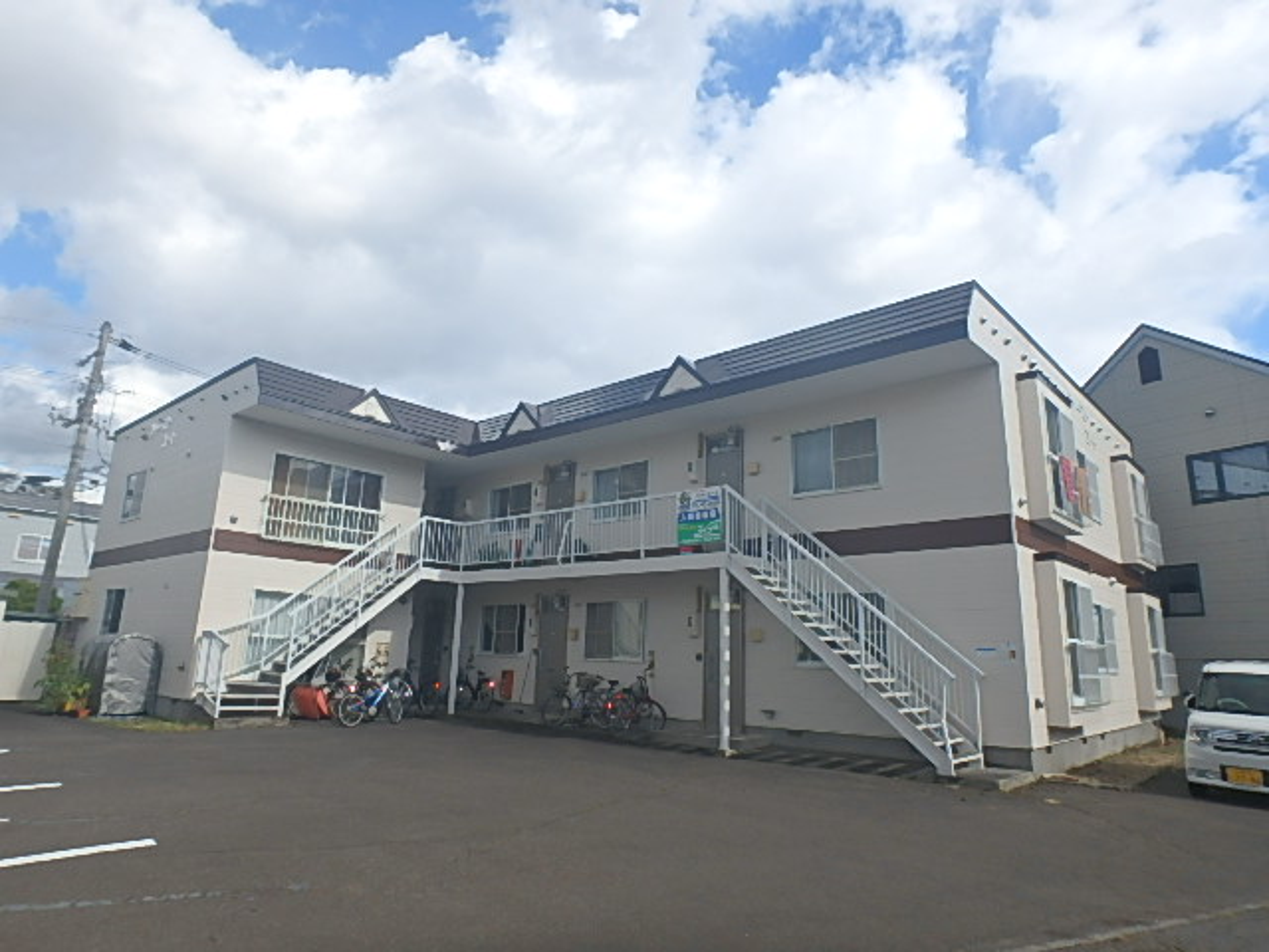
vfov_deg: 63.4
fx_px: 770
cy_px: 476
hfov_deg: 79.0
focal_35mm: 21
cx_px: 634
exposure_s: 1/1000
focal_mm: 3.7
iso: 125
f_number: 3.5
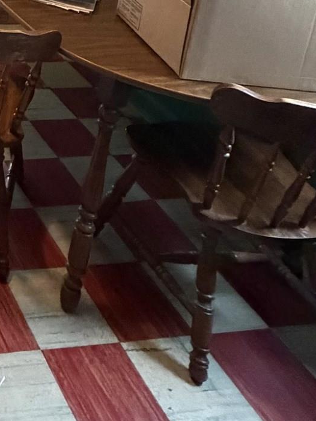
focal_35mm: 46
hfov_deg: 23.2
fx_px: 560
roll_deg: -4.0
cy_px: -106
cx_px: -196
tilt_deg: -13.8
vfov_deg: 32.6
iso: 800
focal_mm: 2.22
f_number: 2.2
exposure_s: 1/60
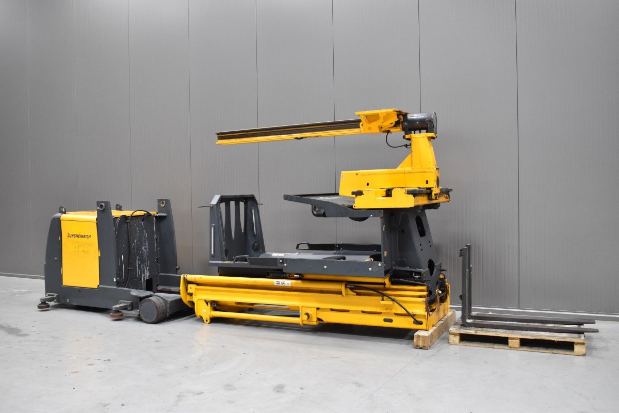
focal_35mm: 34
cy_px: 206
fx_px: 593
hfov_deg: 55.1
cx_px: 310
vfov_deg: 38.4
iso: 1600
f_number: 5
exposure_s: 1/50
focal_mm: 23
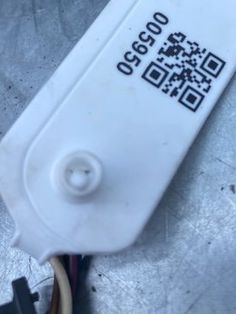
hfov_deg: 30.0
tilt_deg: -60.6
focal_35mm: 47
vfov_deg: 39.1
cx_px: 195
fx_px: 427
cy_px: 69
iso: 32
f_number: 1.8
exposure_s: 1/747
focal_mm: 4.25
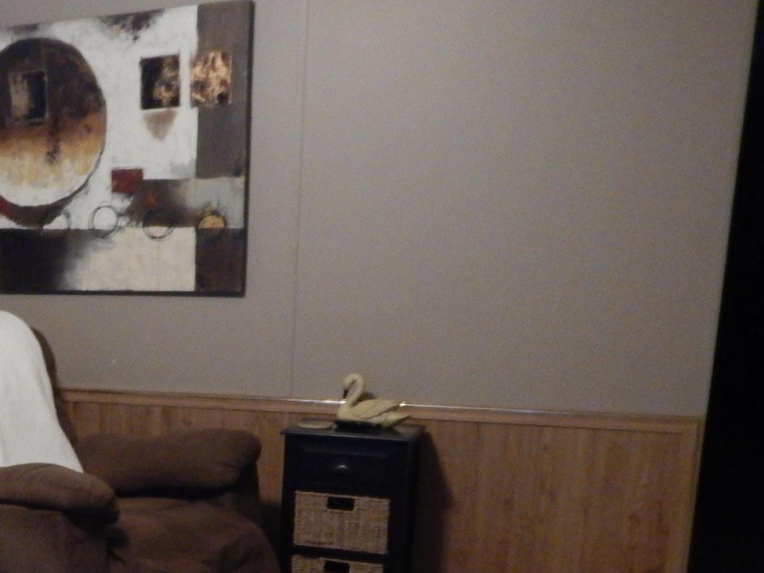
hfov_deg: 32.9
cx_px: -74
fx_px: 1126
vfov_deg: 27.6
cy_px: 507
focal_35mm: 51
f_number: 3
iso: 400
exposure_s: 1/15
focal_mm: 4
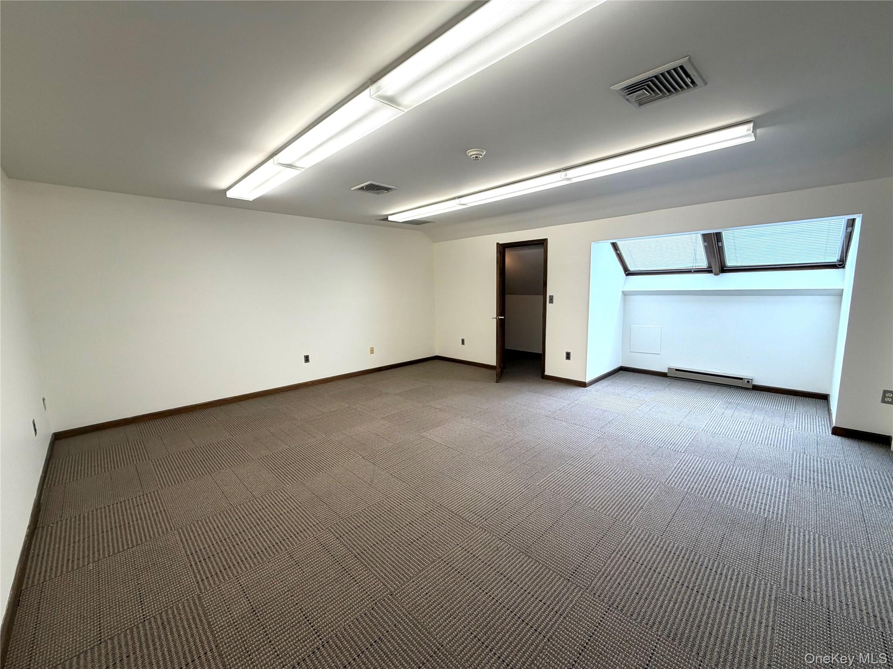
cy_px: 334
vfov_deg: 85.7
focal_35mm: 14
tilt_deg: -8.5
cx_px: 446
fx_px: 361
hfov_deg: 102.1
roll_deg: +0.6
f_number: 2.2
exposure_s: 1/120
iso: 100
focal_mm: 2.22
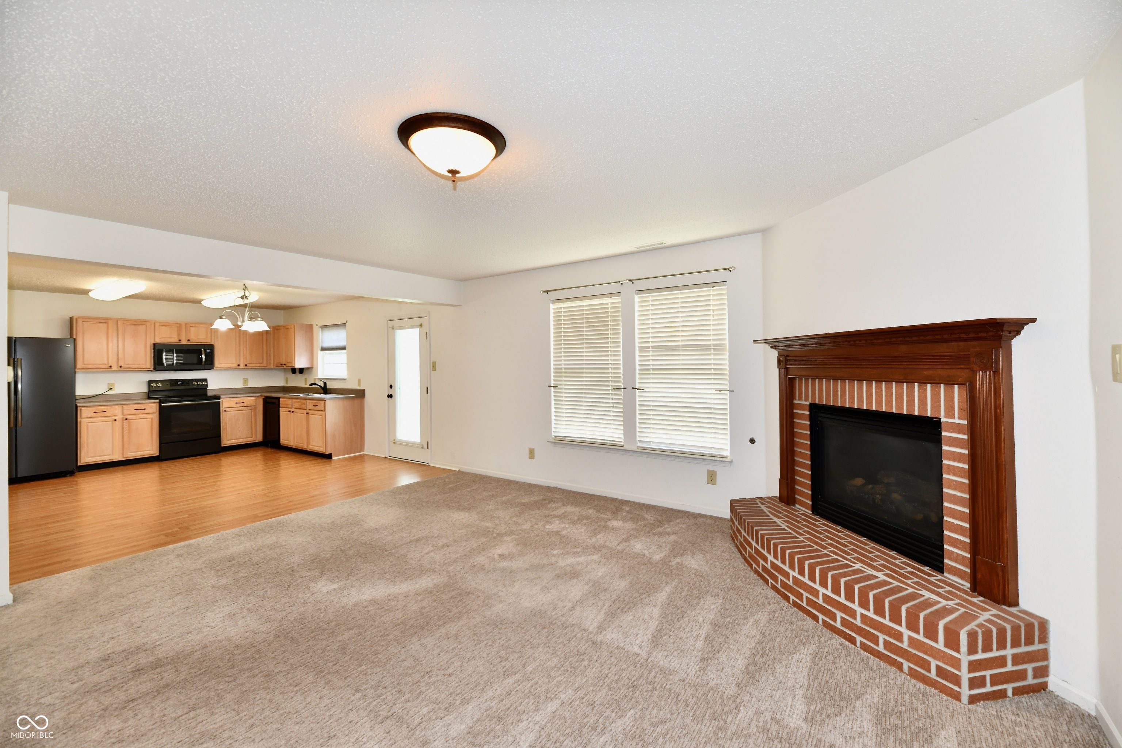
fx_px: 436
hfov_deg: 104.3
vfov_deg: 81.2
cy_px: 374
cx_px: 561
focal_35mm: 14
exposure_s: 1/60
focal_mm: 14
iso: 640
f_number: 6.3
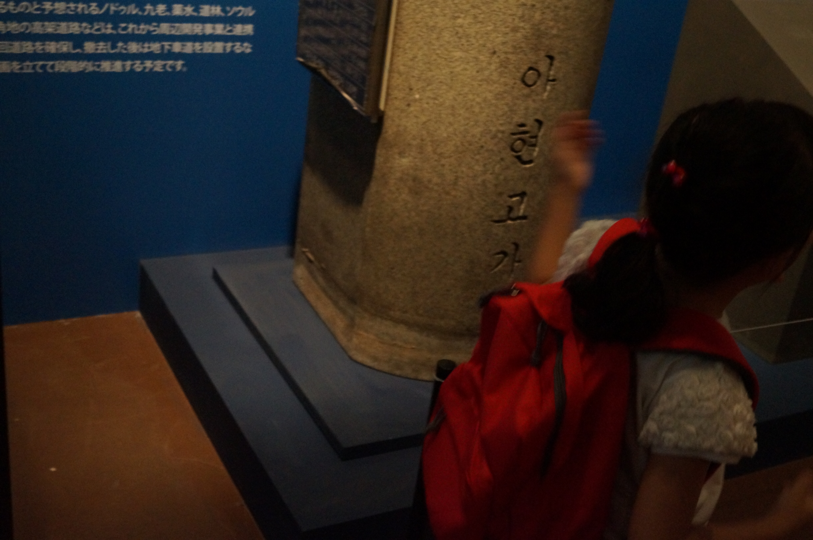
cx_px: 406
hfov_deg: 46.4
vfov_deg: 31.8
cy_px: 270
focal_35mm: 42
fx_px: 947
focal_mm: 28
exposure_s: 1/60
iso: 3200
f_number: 4.5
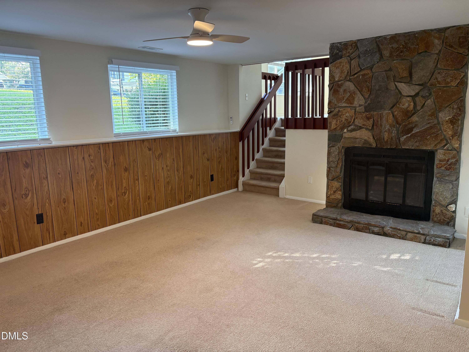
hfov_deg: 67.3
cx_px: 234
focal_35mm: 26
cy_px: 176
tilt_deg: -9.6
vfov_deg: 53.1
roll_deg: +2.0
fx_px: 352
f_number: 1.6
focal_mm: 5.96
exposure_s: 1/60
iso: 160
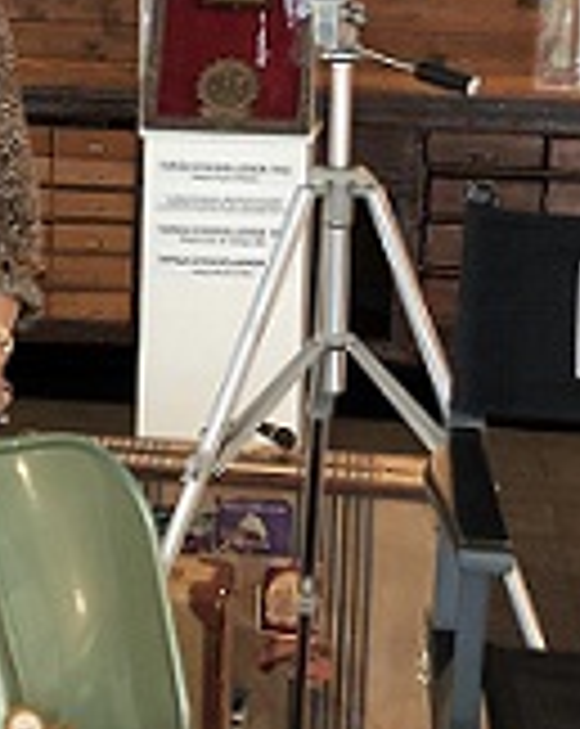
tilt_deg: -7.9
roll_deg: -0.3
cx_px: -106
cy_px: 184
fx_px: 2453
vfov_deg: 16.8
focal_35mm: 114
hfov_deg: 13.1
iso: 160
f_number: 2.4
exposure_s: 1/20
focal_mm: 6
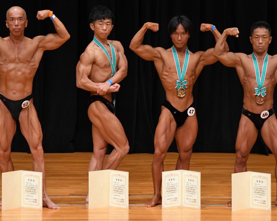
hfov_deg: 5.7
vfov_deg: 4.5
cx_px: 155
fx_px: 2786
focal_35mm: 340
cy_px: 110
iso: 2500
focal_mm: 200
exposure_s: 1/400
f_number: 5.6
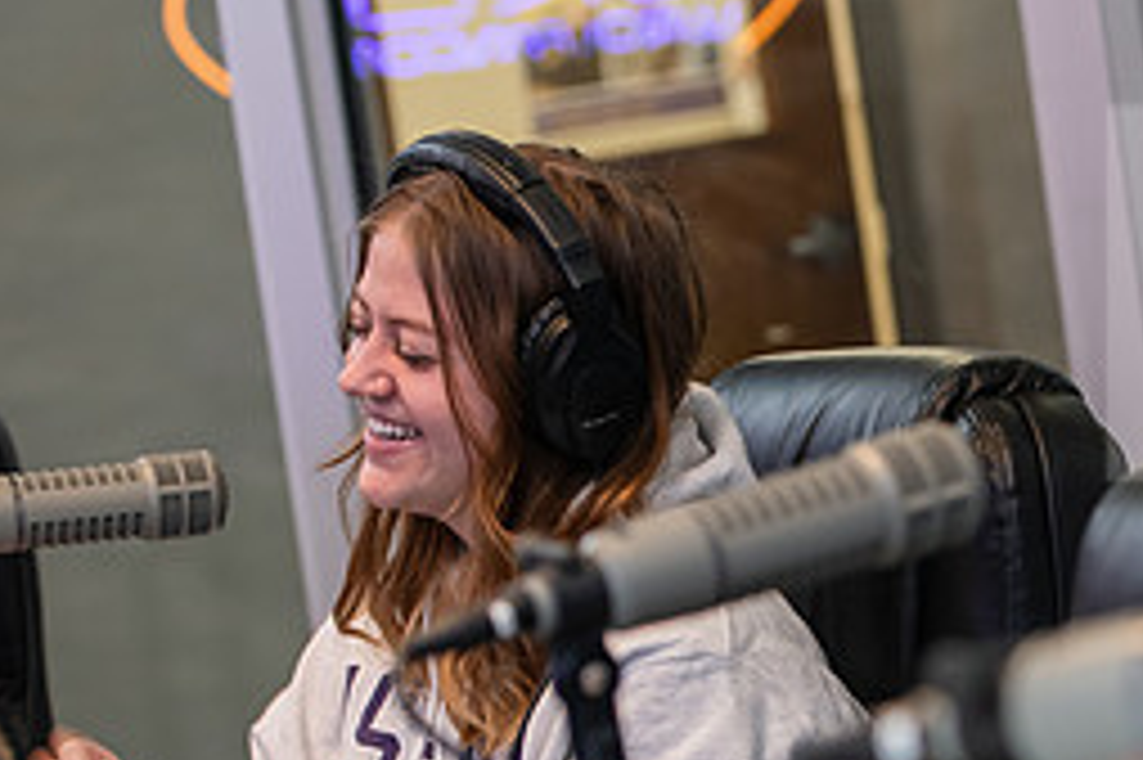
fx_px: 5077
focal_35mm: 160
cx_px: 972
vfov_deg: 8.5
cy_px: 650
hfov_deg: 12.8
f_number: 3.2
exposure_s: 1/80
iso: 640
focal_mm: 70
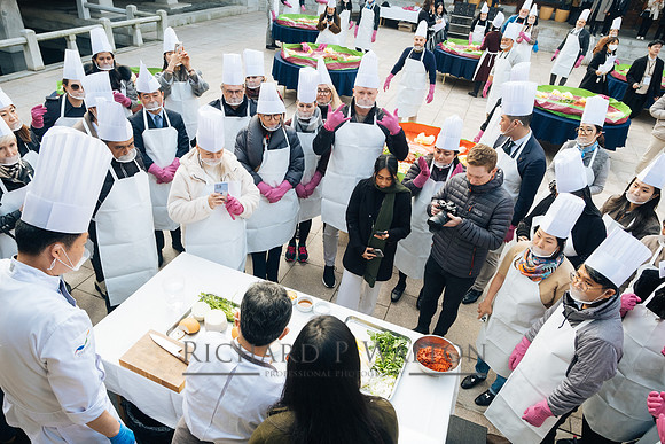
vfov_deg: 51.3
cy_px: 222
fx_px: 462
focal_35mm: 25
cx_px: 332
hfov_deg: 71.5
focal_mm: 16.5
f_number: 3.2
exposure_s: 1/250
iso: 800
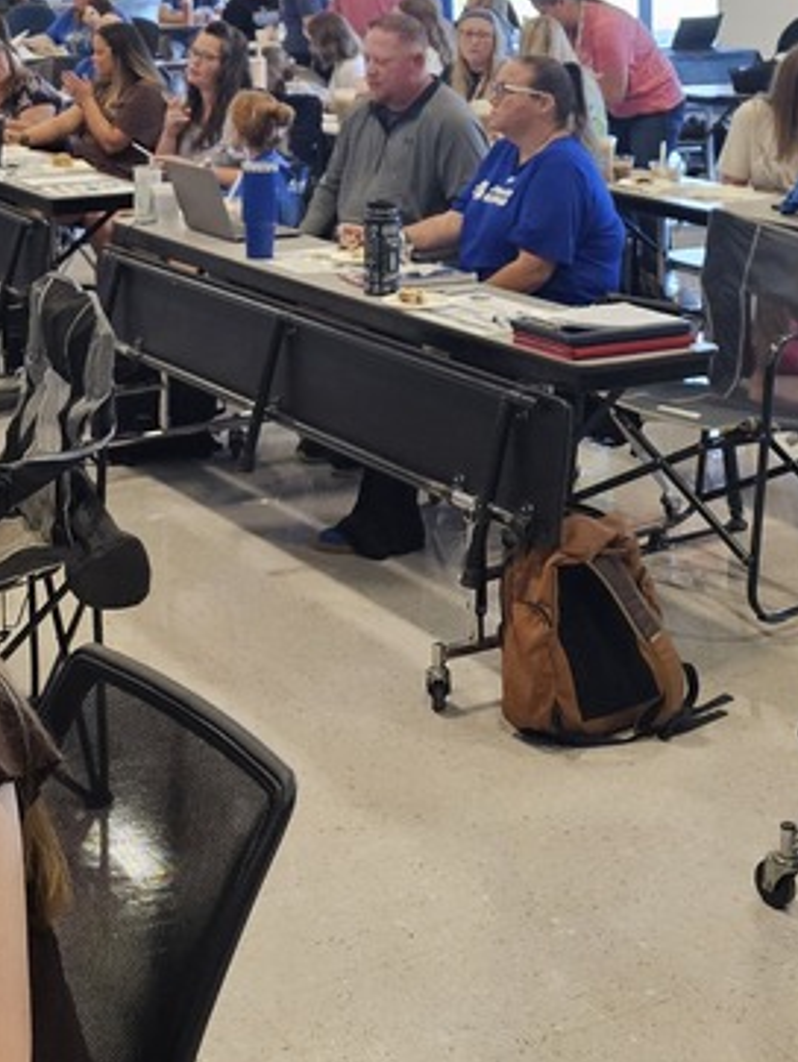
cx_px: 308
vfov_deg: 28.0
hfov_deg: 22.6
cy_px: -9
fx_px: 1996
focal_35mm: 65
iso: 640
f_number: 1.7
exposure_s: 1/120
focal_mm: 6.3
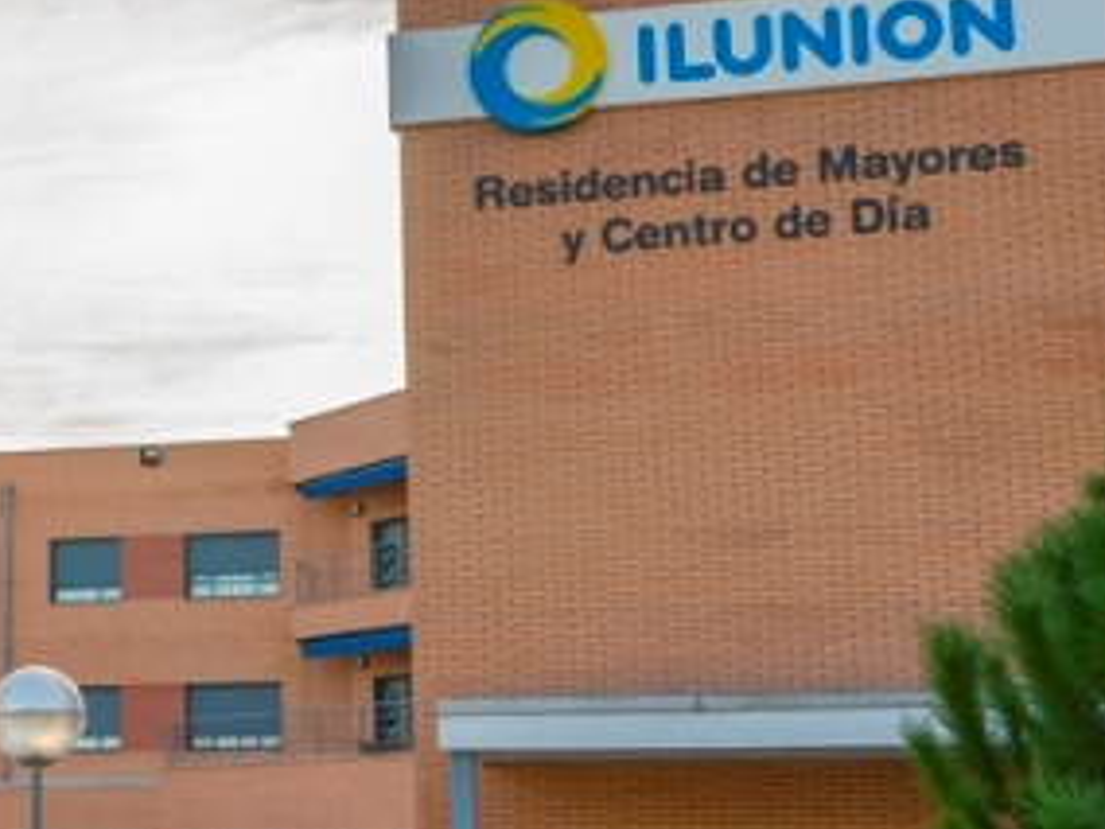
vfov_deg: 22.6
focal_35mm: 65
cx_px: 171
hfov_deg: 28.9
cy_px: 475
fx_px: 2075
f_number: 8
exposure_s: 1/320
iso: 200
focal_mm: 30
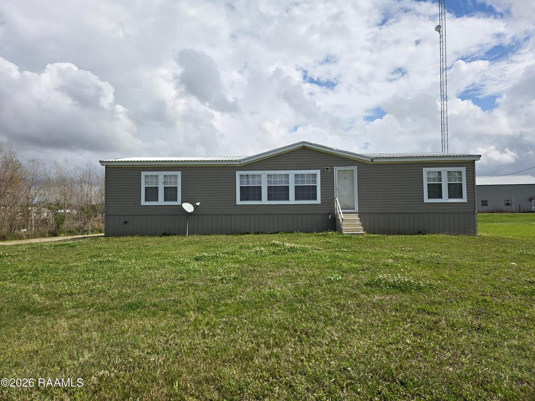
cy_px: 200
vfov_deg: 58.9
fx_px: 355
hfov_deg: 73.9
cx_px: 268
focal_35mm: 23
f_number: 1.8
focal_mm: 5.4
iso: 80
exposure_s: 1/7891
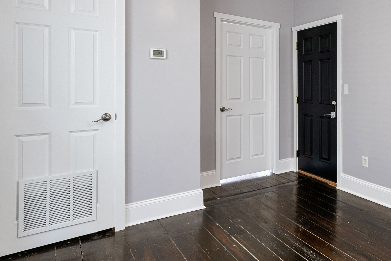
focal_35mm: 26
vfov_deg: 48.7
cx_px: 298
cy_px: 84
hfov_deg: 64.8
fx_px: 283
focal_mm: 15
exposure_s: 1/2
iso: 320
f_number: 8
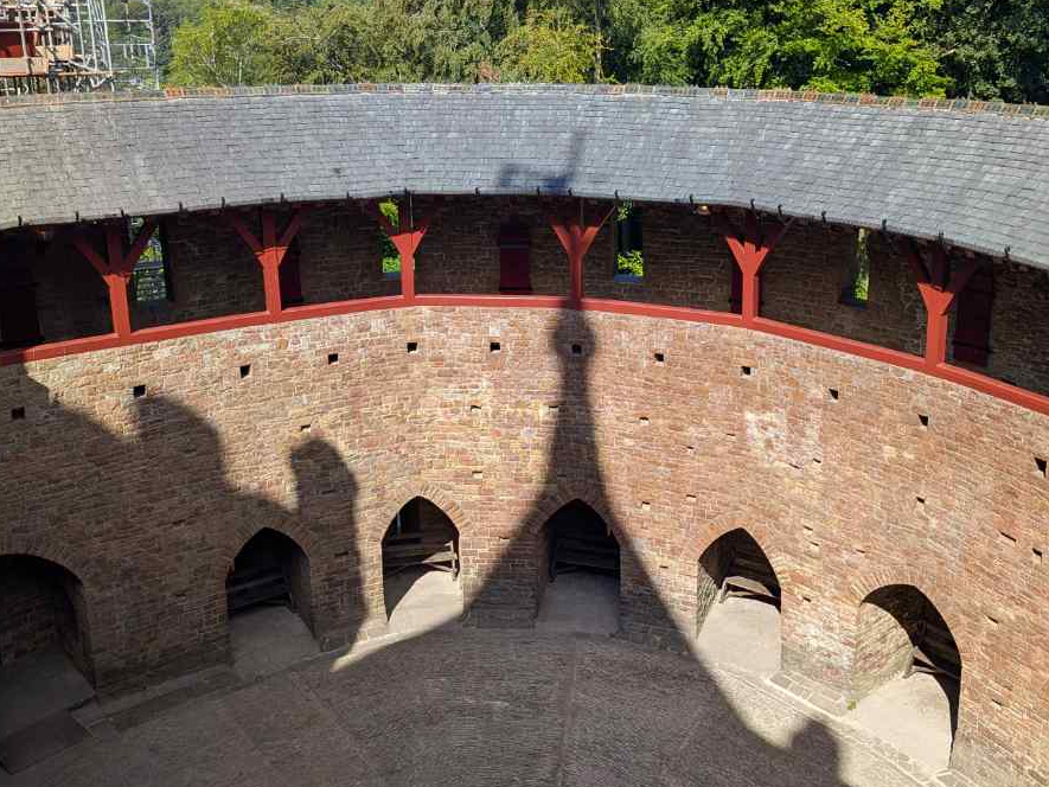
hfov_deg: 48.8
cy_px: 290
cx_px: 609
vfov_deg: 37.5
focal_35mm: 38
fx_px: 1152
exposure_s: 1/1508
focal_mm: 6.8
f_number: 1.9
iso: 50
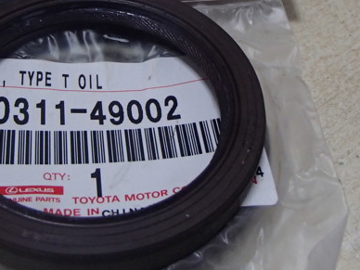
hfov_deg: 31.6
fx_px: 634
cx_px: 151
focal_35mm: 61
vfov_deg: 23.7
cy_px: 55
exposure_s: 1/60
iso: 800
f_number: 4.7
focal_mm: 6.64
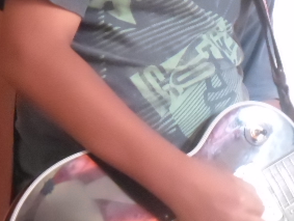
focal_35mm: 159
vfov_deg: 9.4
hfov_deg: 12.4
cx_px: 192
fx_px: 1352
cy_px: 103
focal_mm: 7.8
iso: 800
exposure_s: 1/22
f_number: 4.5
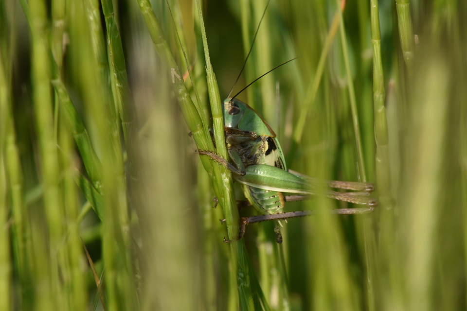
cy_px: 156
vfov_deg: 3.1
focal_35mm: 450
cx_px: 234
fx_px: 5837
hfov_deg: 4.6
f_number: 18
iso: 640
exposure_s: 1/640
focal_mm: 300
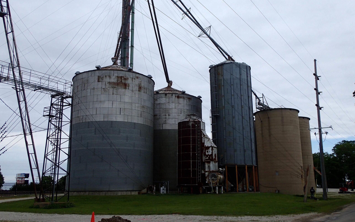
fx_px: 329
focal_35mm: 34
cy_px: 120
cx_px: 177
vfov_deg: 37.2
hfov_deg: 56.7
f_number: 9
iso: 100
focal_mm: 5.87
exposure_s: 1/200
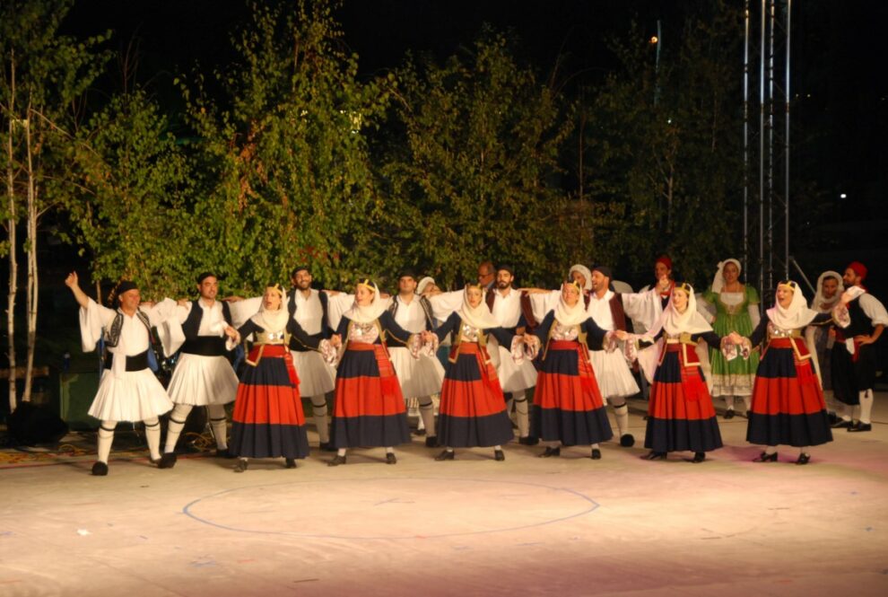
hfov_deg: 18.1
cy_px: 298
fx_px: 2781
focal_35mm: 112
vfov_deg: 12.2
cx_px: 444
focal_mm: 75
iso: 800
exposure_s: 1/60
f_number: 5.3
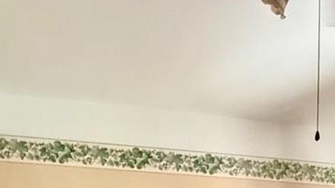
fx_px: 559
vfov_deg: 15.2
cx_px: 265
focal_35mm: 63
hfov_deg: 32.5
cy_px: 385
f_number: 2.2
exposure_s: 1/60
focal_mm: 2.22
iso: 1250
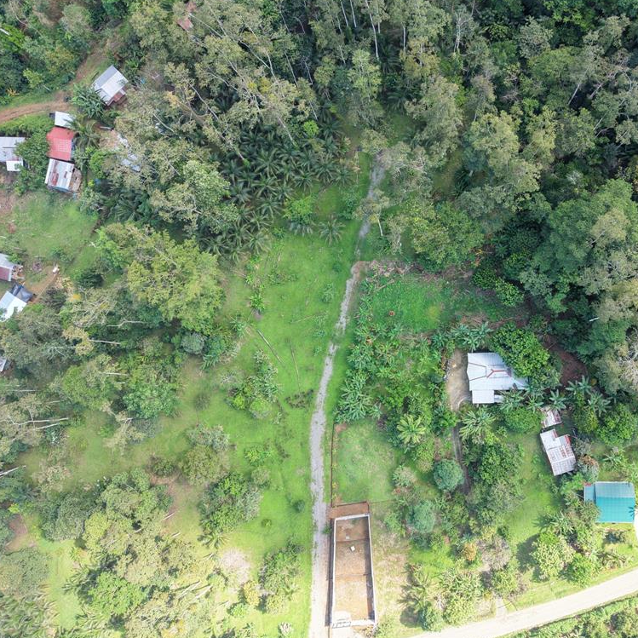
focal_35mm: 29
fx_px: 605
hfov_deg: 55.2
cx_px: 387
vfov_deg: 55.6
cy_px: 315
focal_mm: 8.67
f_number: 1.8
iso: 200
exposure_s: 1/500
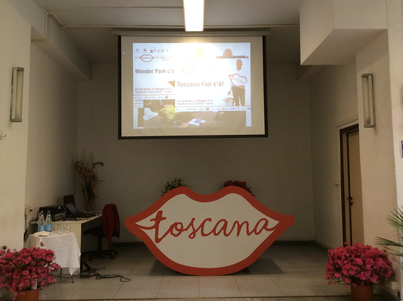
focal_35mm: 33
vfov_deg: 42.8
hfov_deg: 55.4
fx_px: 384
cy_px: 150
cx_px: 202
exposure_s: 1/24
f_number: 2.4
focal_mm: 3.3
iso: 64
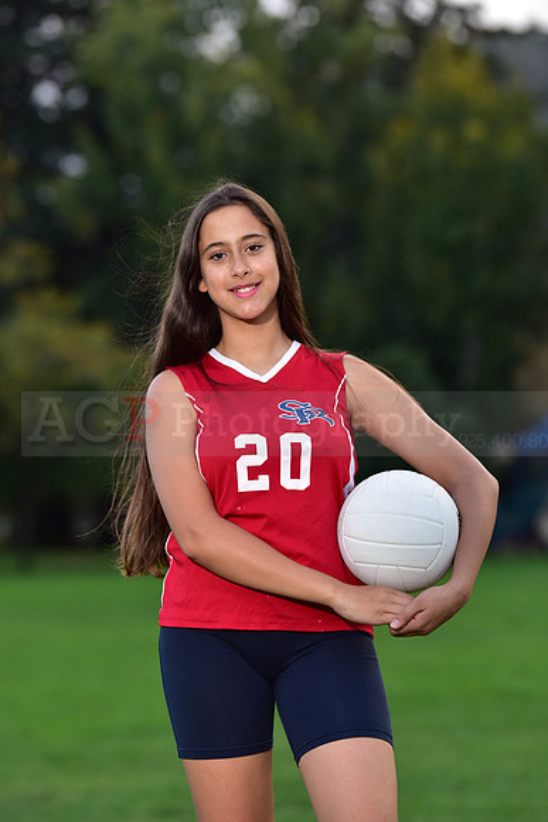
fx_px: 3651
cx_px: 274
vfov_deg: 12.8
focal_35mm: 160
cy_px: 411
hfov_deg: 8.6
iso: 400
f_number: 4.5
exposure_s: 1/320
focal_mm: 160
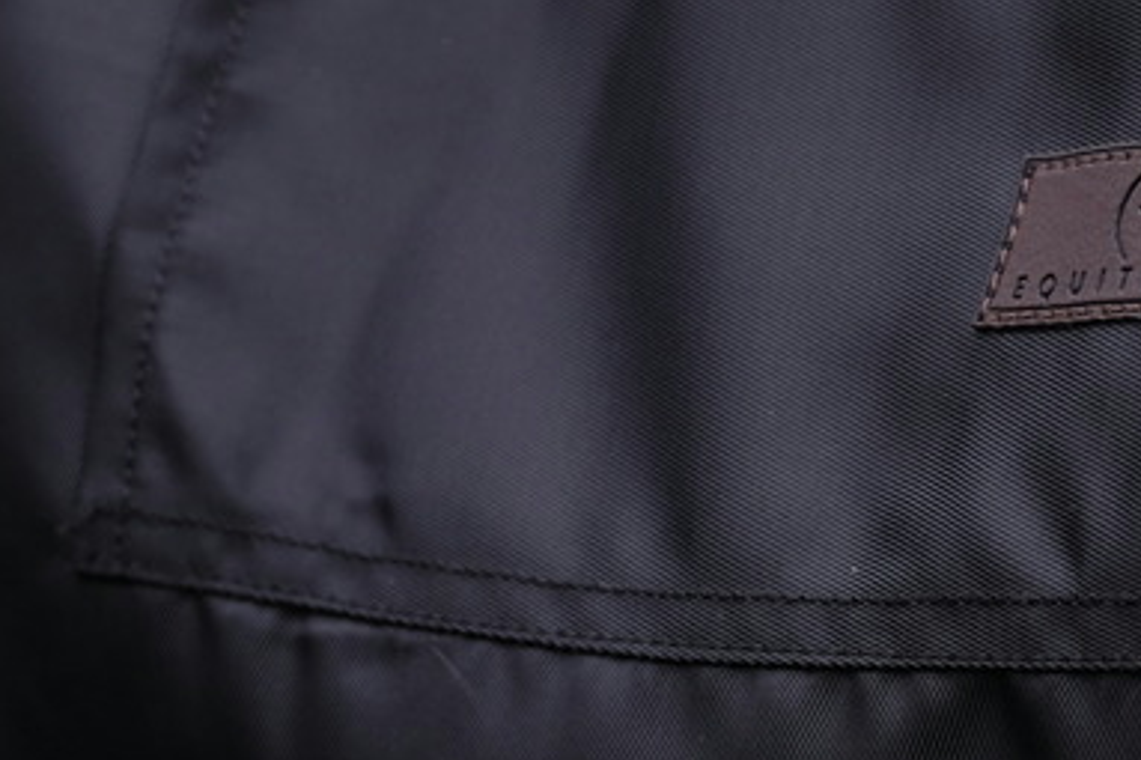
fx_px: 14319
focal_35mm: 452
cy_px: 195
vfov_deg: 3.0
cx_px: 846
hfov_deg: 4.6
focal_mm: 112.6
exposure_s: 1/180
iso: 320
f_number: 4
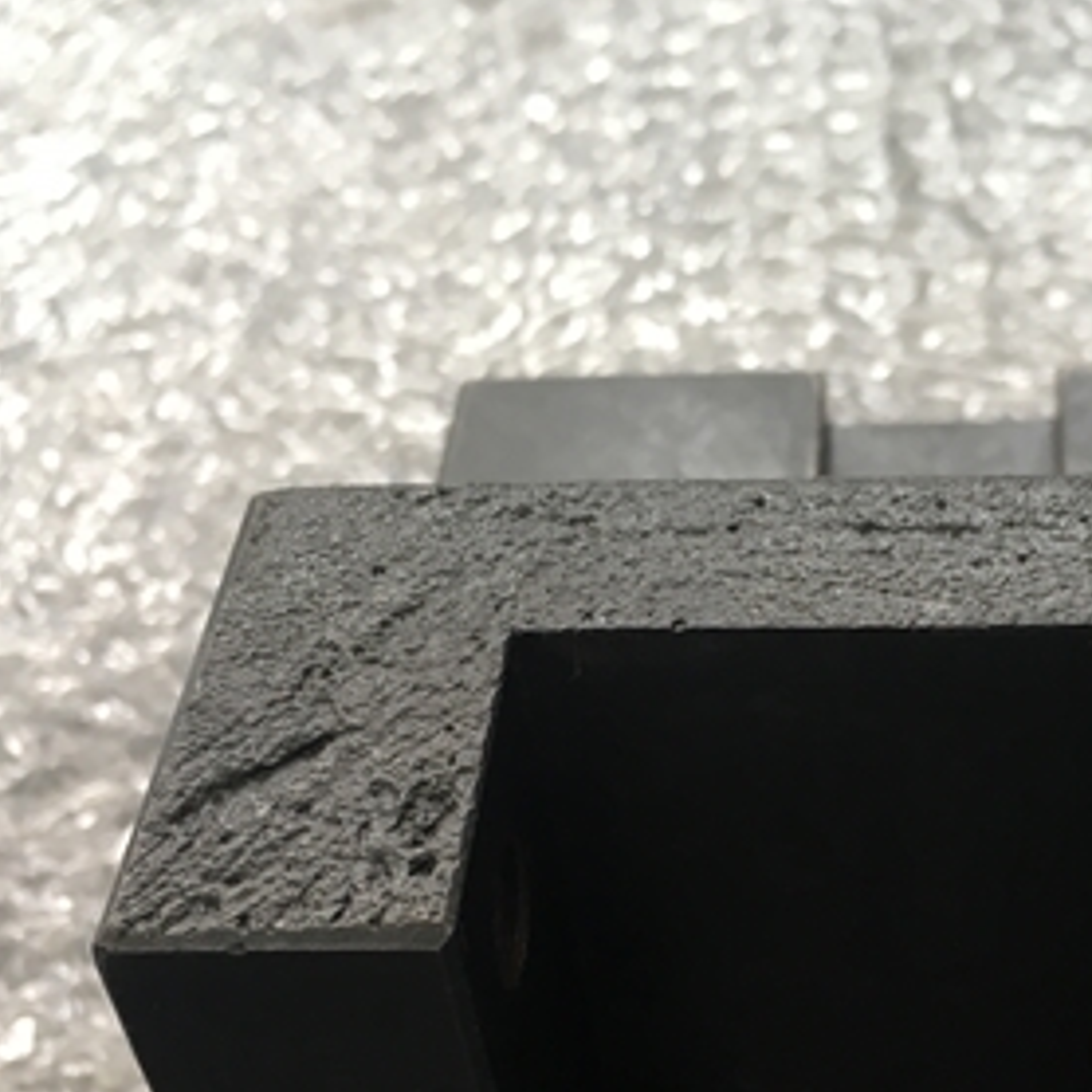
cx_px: 868
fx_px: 2106
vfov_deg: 28.4
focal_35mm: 59
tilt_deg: -47.1
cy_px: 880
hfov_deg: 28.5
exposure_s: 1/30
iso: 25
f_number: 2.2
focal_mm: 4.15
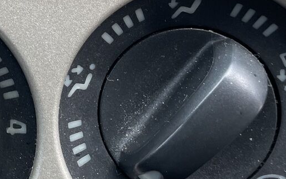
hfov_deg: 20.2
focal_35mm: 92
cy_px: -66
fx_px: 717
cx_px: -106
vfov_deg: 13.6
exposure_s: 1/240
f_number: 1.6
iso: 32
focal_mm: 4.2
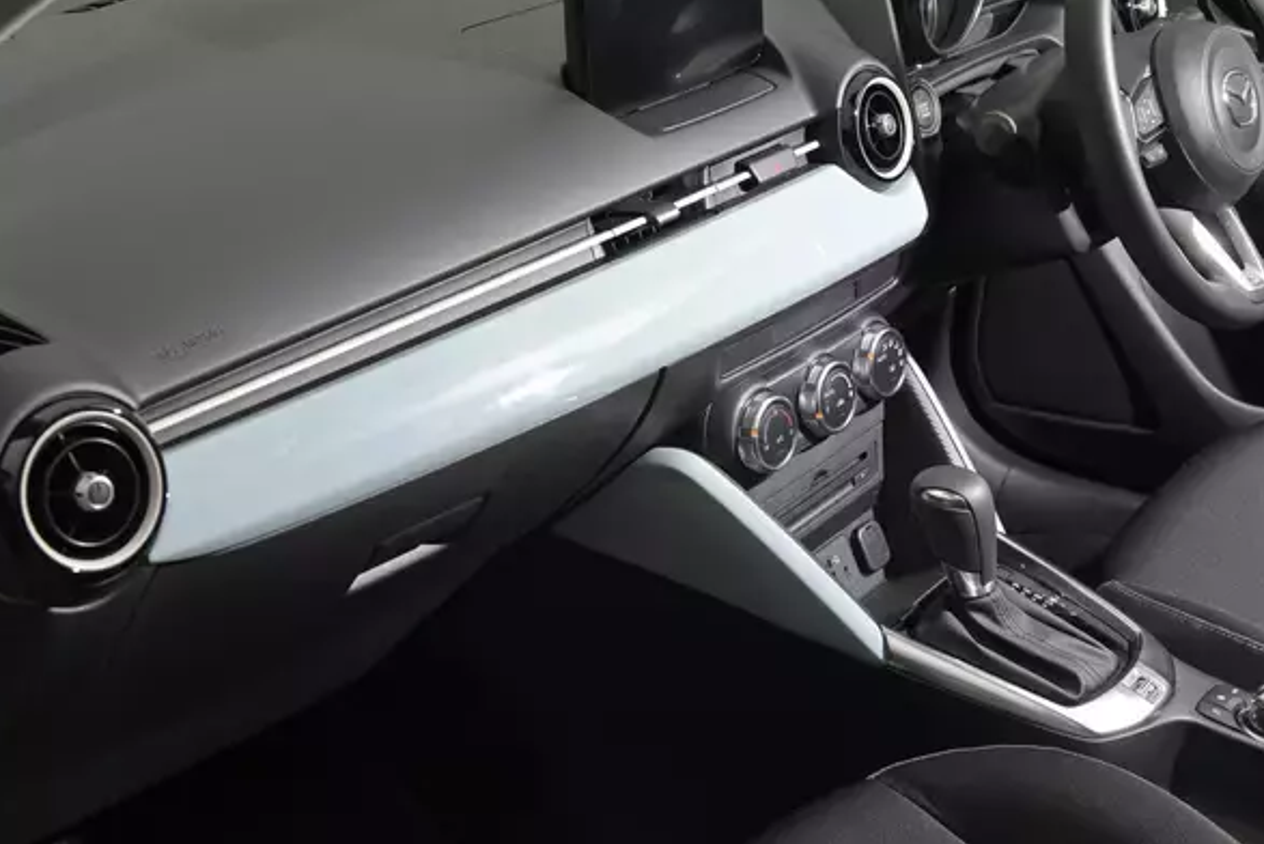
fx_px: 1721
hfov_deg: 40.3
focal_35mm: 49
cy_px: 417
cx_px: 629
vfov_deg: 27.6
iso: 400
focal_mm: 48
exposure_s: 1/125
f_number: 8
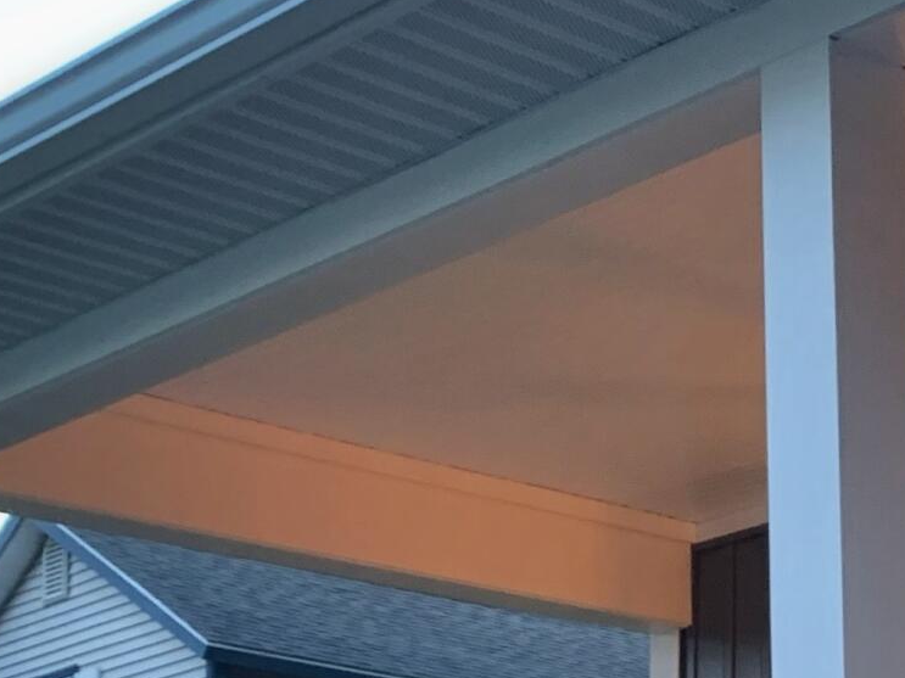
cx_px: 1519
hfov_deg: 16.4
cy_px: 984
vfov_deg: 13.4
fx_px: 2745
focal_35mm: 105
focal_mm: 4.25
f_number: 1.8
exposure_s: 1/60
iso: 160
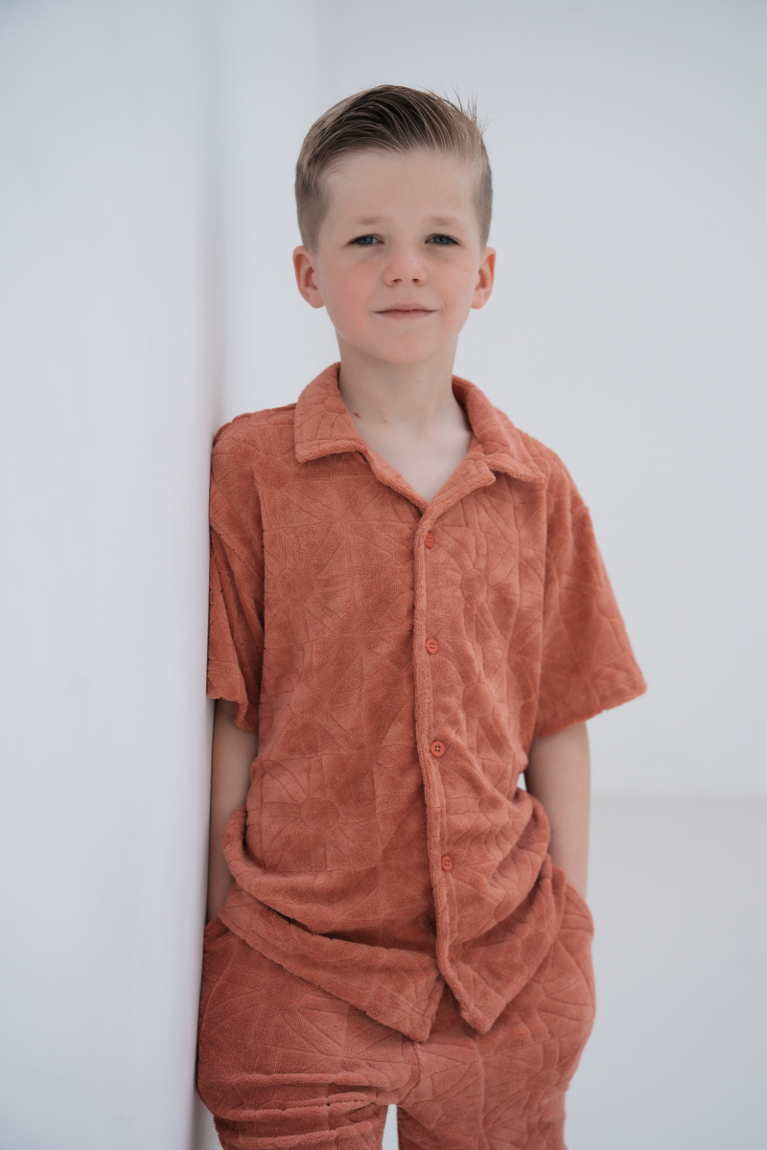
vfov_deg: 49.9
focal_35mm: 39
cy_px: 575
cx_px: 384
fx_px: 1237
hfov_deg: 34.5
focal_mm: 38.7
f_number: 4
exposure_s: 1/320
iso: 125
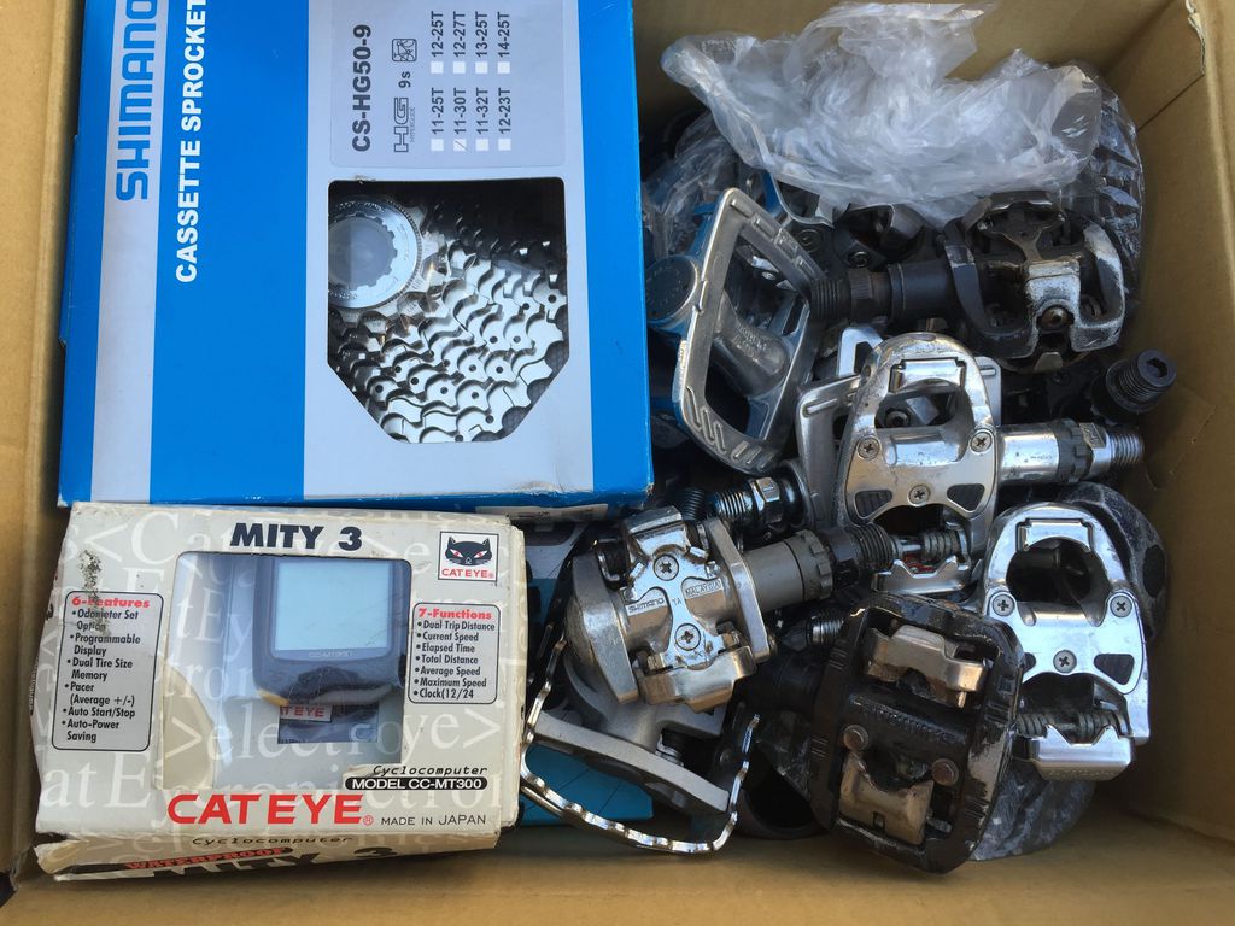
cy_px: 463
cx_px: 618
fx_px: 1035
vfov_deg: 48.2
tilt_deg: -80.8
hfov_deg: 61.7
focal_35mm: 29
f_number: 2.2
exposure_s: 1/184
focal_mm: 4.15
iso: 32
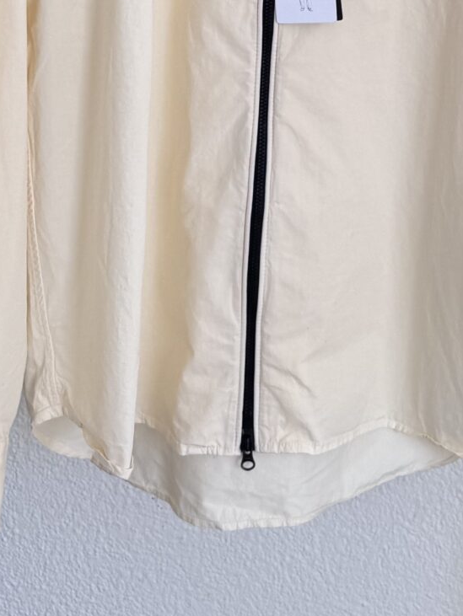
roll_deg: +0.0
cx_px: 360
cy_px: -351
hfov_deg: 17.5
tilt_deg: -3.3
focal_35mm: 84
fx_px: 1497
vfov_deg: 19.7
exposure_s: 1/150
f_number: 1.78
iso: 64
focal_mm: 6.76
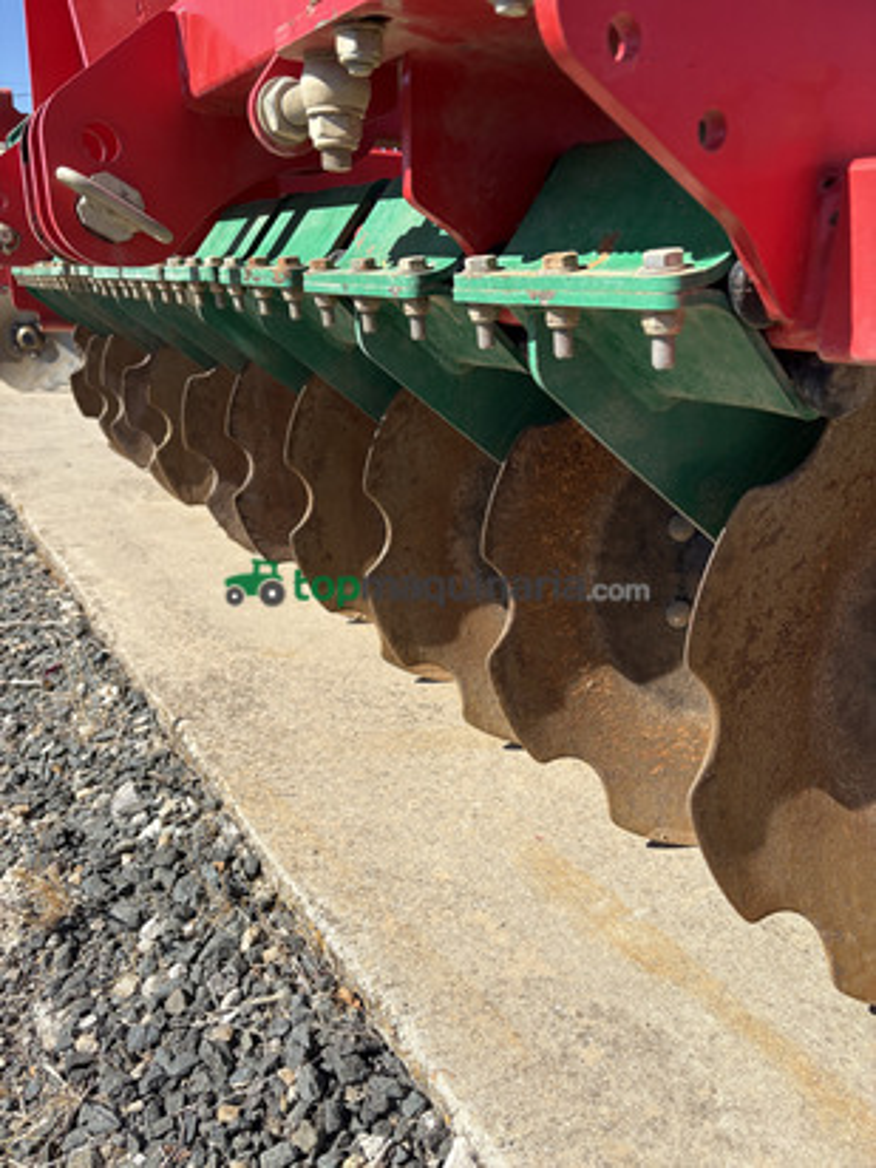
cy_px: 584
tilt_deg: -19.0
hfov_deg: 53.1
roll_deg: +0.0
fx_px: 877
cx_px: 438
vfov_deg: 67.3
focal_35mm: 26
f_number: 1.6
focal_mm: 5.96
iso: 50
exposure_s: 1/3125
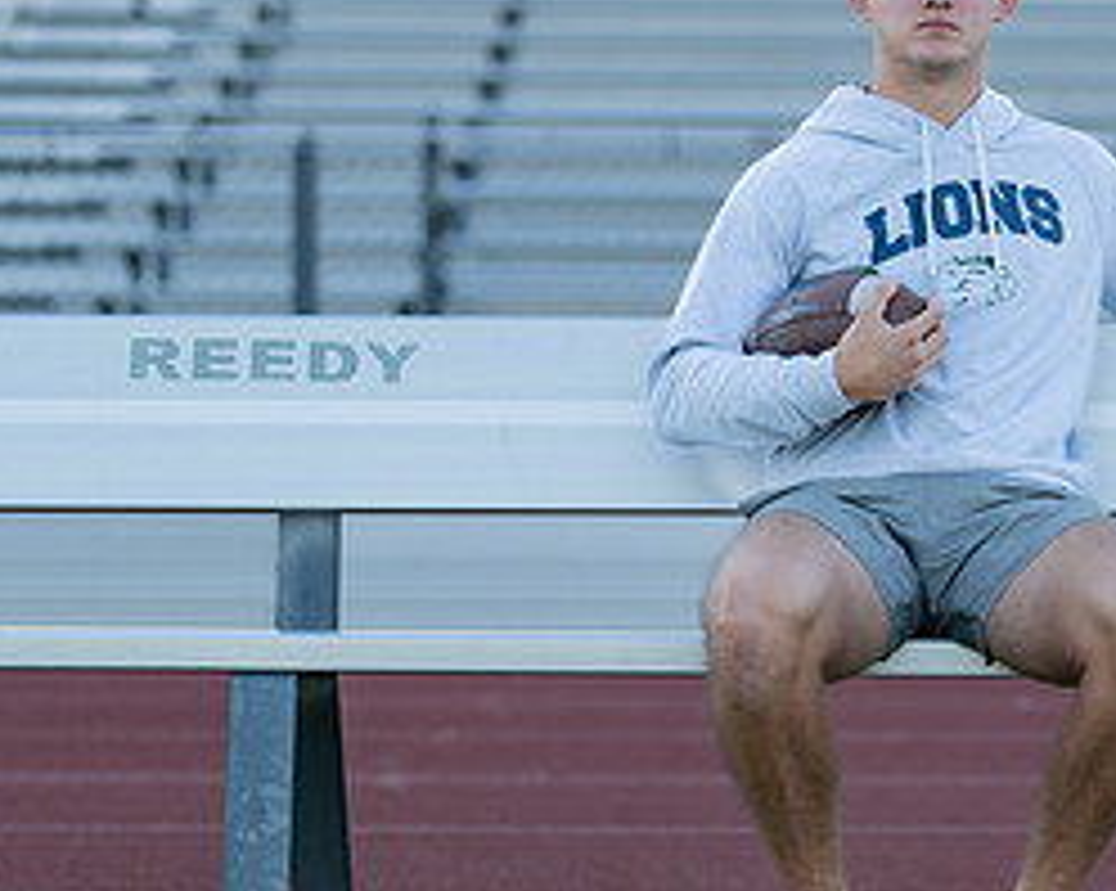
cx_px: 1000
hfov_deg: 13.0
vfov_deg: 10.5
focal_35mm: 147
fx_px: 4851
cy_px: 398
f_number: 1.2
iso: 100
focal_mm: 50
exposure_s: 1/2500
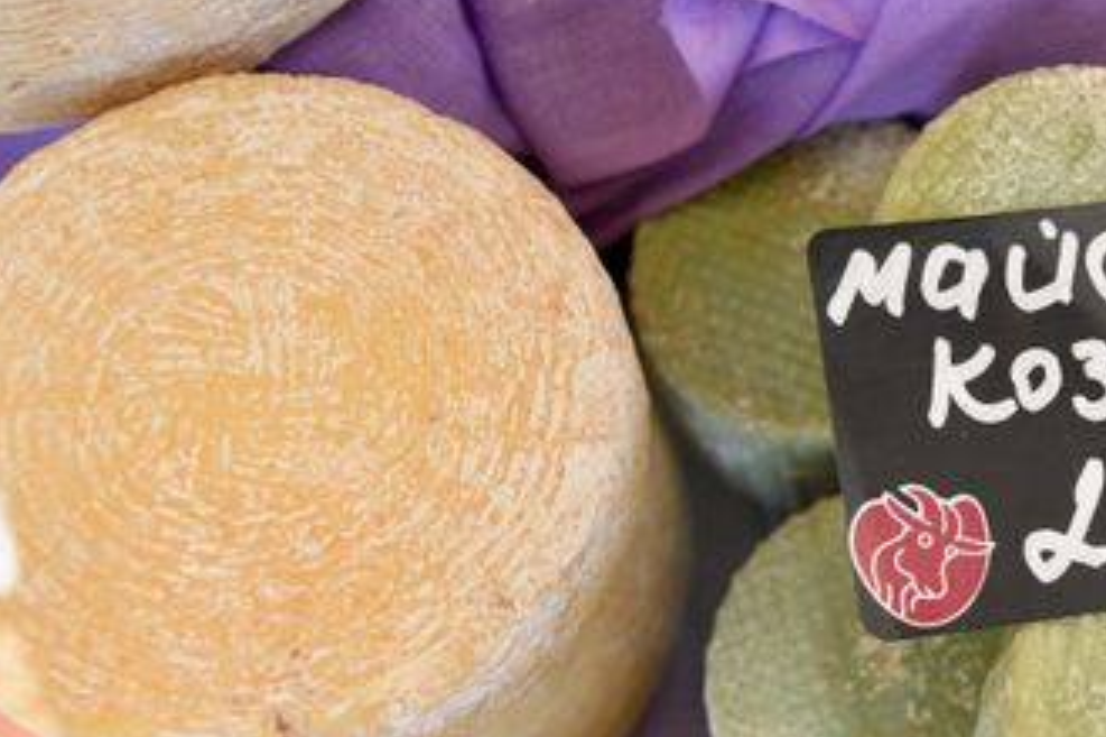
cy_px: 501
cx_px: 1002
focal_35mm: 51
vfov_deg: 26.3
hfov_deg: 36.4
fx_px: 1566
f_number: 4
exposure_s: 1/1000
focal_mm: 24
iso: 1250
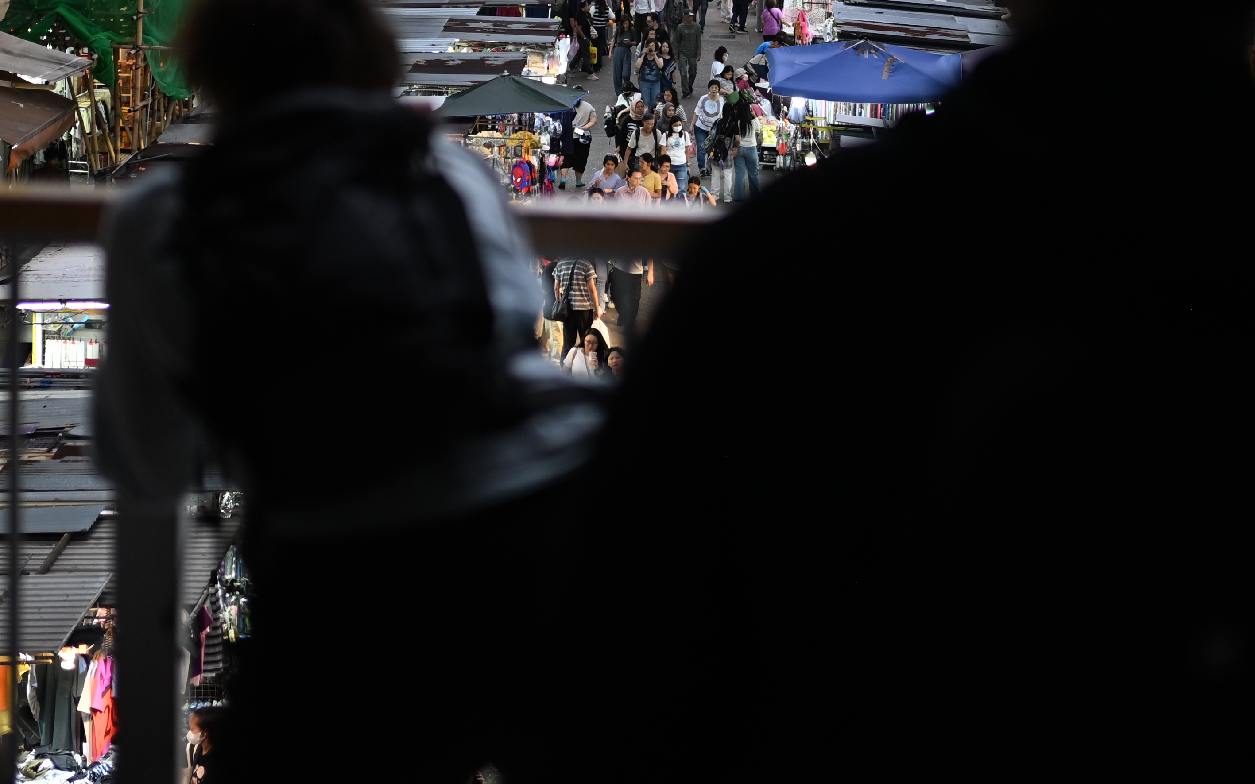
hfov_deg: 23.8
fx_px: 2976
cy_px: 23
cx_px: 639
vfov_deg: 14.8
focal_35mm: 87
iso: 400
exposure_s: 1/320
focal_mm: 40
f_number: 2
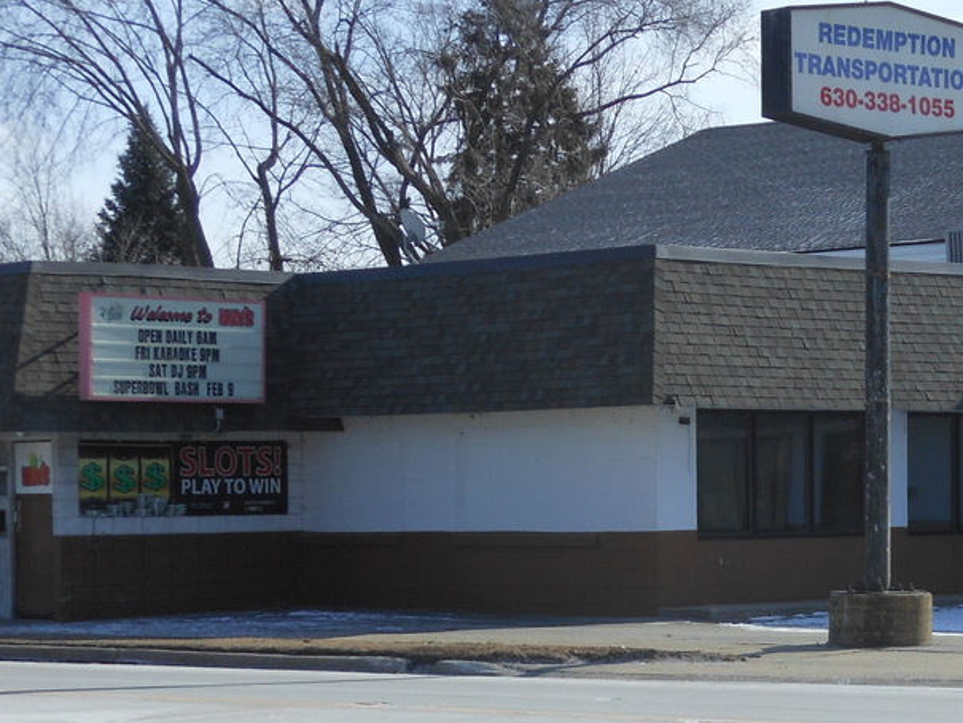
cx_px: 853
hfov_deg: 16.3
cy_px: 538
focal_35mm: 119
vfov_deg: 12.4
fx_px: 3311
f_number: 4
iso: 80
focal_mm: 8.9
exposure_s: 1/640
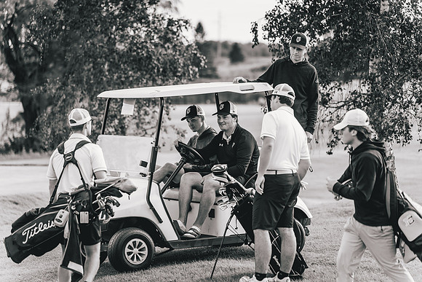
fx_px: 1630
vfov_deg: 9.9
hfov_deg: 14.8
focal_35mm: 139
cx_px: 211
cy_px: 141
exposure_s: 1/1250
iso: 400
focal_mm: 139
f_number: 2.8
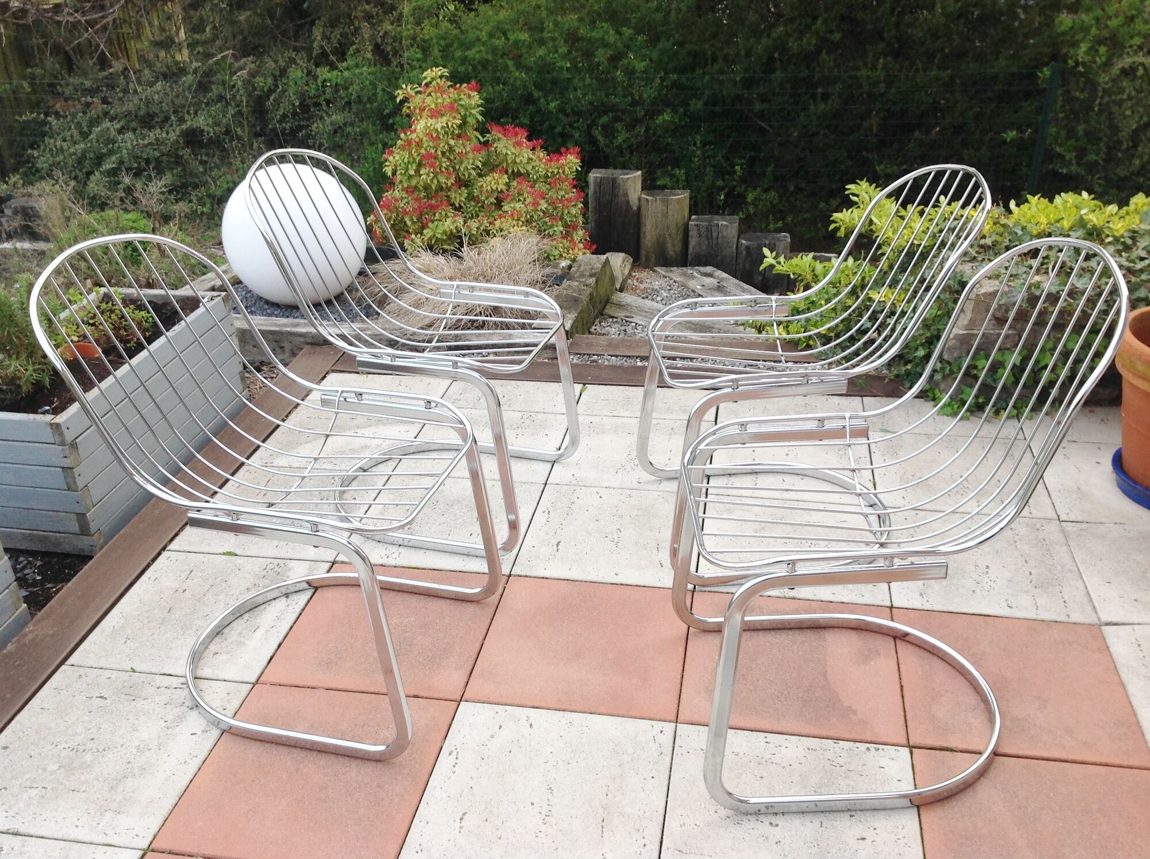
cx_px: 575
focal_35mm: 35
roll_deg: +2.2
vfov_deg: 40.6
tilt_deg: -27.4
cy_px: 430
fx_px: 1161
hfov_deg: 52.7
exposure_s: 1/172
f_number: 2.4
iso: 50
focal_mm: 4.28
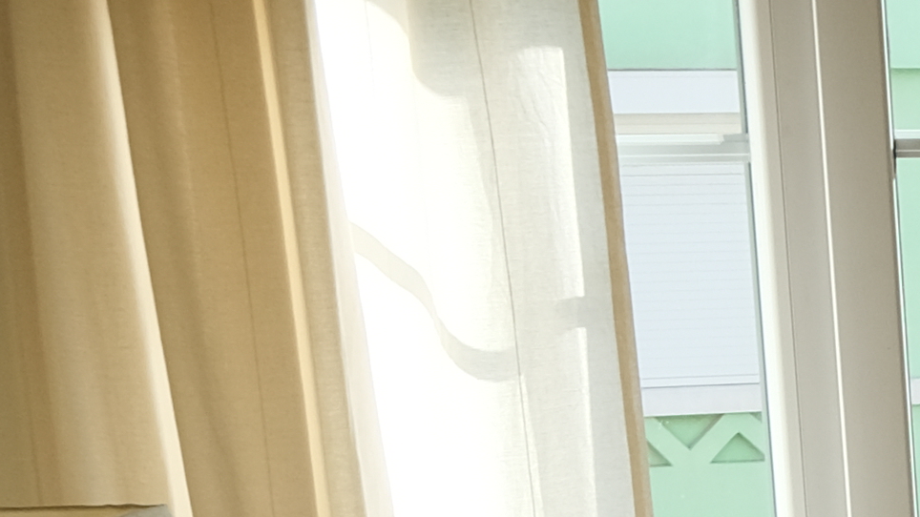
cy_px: 1160
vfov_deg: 7.4
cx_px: 1624
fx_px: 3805
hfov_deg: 12.6
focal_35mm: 156
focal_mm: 15
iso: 320
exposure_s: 1/200
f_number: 5
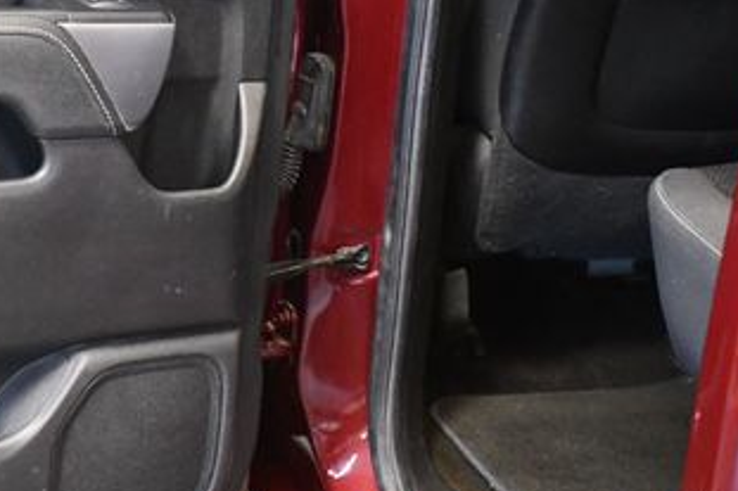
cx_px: 5
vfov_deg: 18.3
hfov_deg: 26.0
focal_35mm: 74
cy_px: 159
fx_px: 1516
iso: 5000
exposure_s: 1/60
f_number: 4
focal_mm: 24
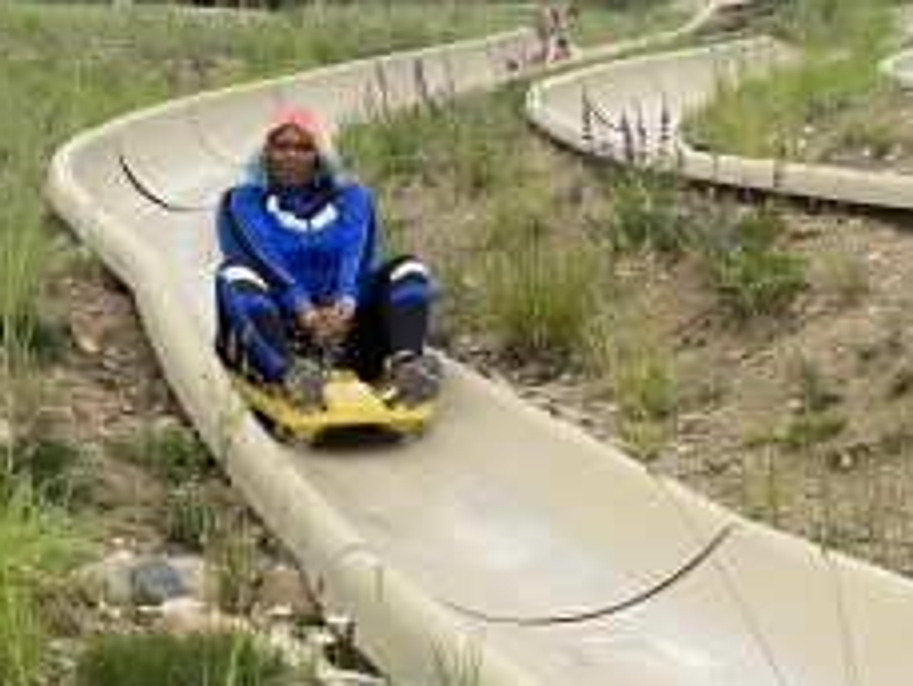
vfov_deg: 17.8
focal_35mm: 83
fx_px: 2190
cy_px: 415
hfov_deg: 23.5
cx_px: 323
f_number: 2
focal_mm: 6
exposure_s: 1/905
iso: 20
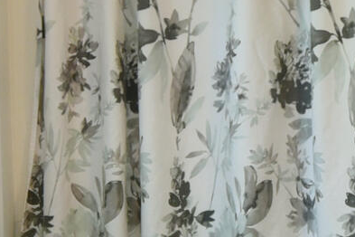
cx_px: 455
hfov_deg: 17.9
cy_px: 94
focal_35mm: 107
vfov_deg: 12.8
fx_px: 1055
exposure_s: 1/13
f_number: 10
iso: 800
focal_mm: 14
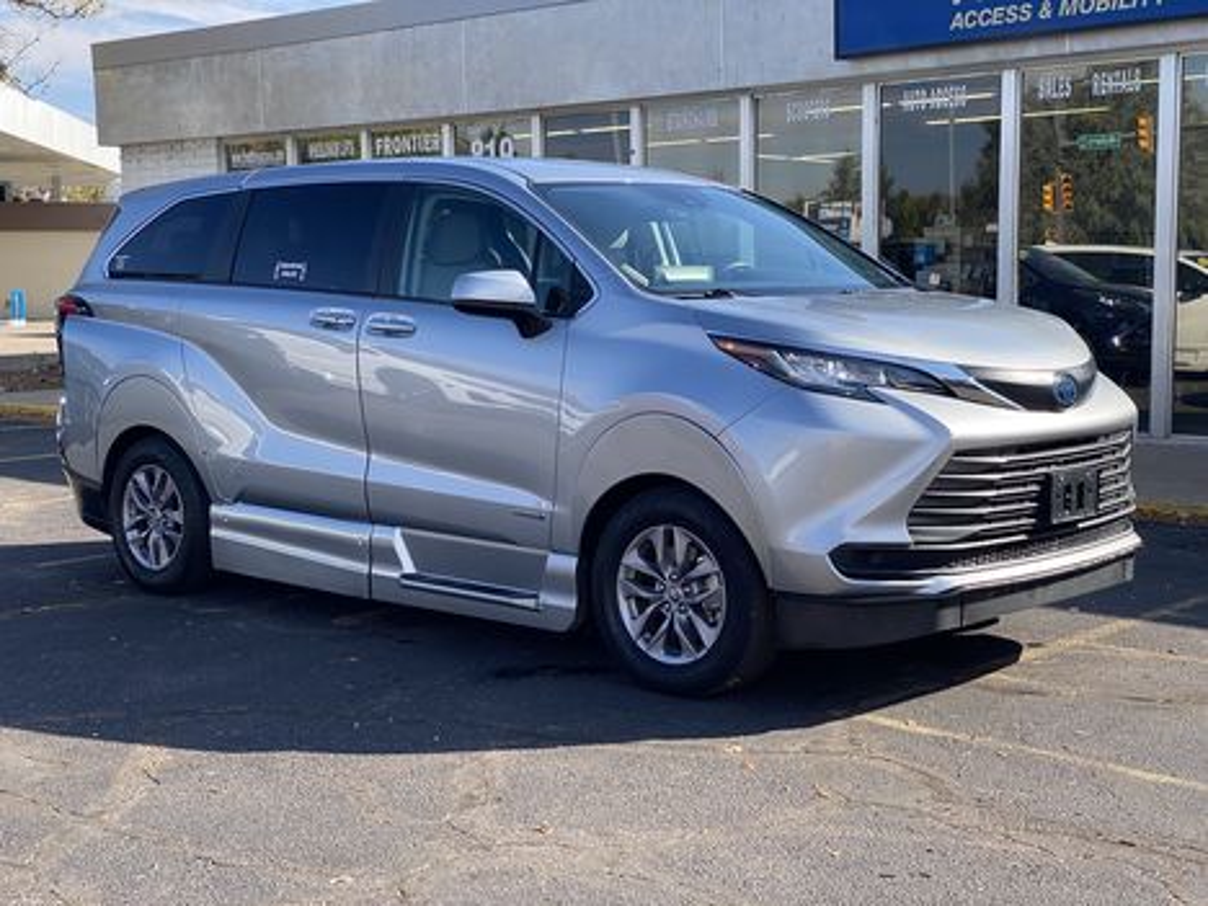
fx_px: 1815
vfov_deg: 28.0
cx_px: 604
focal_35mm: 52
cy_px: 453
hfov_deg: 36.8
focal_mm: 6
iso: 20
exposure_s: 1/749
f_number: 2
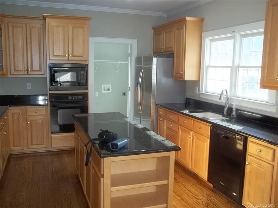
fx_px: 265
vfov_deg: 42.9
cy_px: 104
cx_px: 139
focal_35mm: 33
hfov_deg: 55.4
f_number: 3.3
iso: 160
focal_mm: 5.9
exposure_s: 1/60
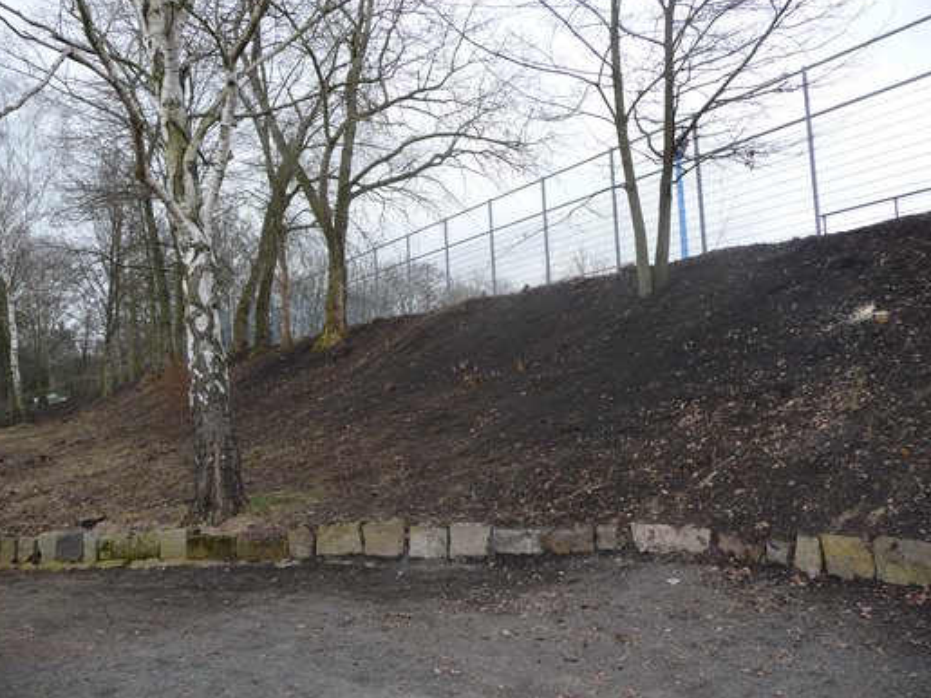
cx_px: 458
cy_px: 338
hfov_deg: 61.7
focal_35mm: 29
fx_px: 780
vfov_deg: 48.2
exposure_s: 1/80
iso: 100
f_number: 3.3
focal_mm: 4.7
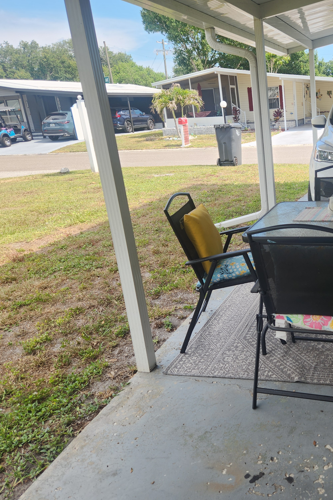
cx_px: 293
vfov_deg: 58.7
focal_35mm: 32
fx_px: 444
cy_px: 250
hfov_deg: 38.6
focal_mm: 5.4
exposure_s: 1/536
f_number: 1.8
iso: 20
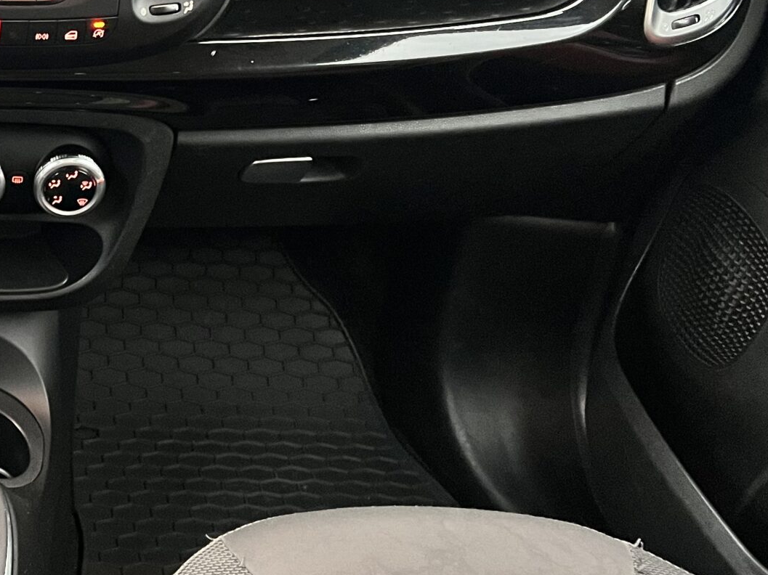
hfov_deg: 28.3
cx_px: -54
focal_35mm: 63
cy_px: 83
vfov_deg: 22.8
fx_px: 1397
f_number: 1.5
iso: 250
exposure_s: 1/60
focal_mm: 5.7
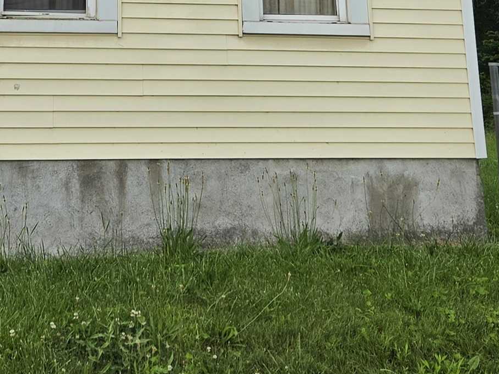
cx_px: 96
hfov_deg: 24.6
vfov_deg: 17.3
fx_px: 1124
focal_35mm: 78
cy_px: -160
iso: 80
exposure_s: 1/1737
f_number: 1.8
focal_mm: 5.4
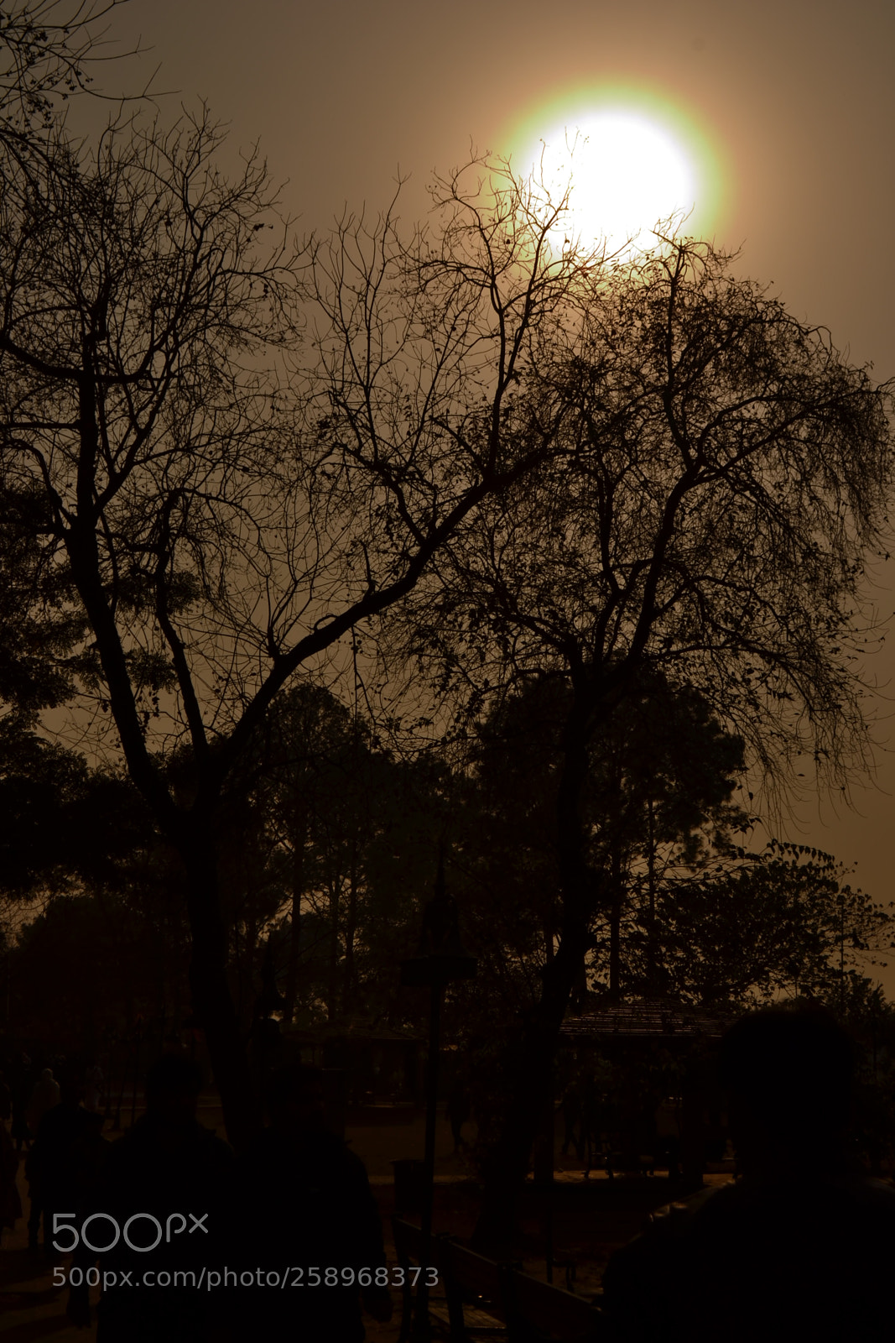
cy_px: 672
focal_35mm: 48
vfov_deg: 41.1
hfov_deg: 28.1
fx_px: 1789
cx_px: 448
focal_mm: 32
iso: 110
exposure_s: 1/500
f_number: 11
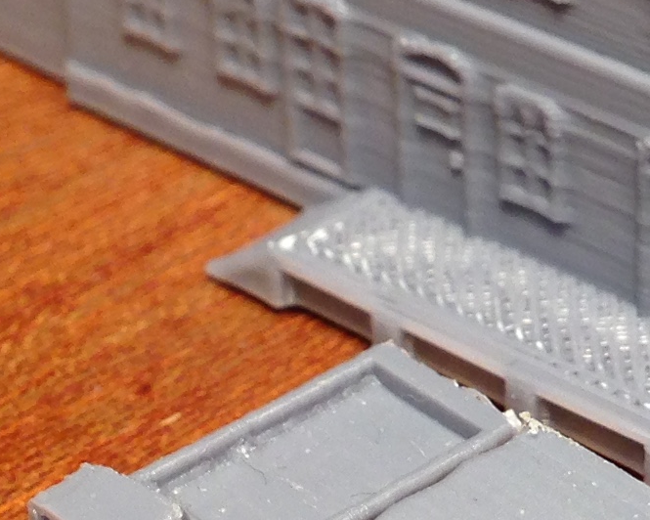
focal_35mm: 158
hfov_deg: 12.0
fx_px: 3040
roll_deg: +1.0
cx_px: 681
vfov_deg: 9.8
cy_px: 152
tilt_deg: -30.1
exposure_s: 1/40
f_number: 2.4
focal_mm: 4.12
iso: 50
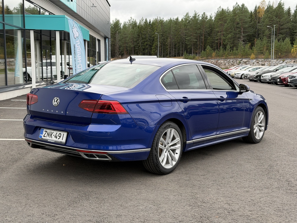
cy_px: 112
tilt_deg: -6.6
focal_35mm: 48
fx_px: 412
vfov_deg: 30.3
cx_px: 148
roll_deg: +0.5
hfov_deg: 39.7
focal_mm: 6.76
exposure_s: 1/411
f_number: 1.78
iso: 64
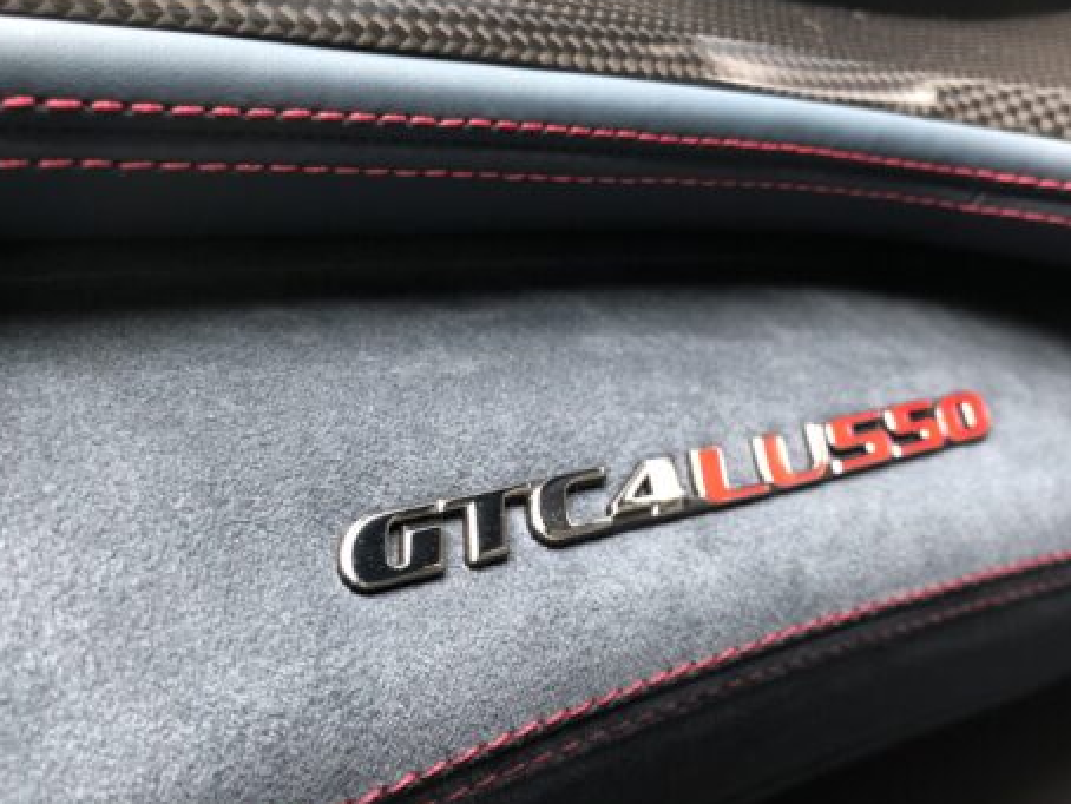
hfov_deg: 50.0
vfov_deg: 38.7
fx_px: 1145
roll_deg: -6.0
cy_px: 424
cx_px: 462
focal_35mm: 37
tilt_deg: -19.2
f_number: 1.8
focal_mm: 4
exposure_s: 1/31
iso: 40
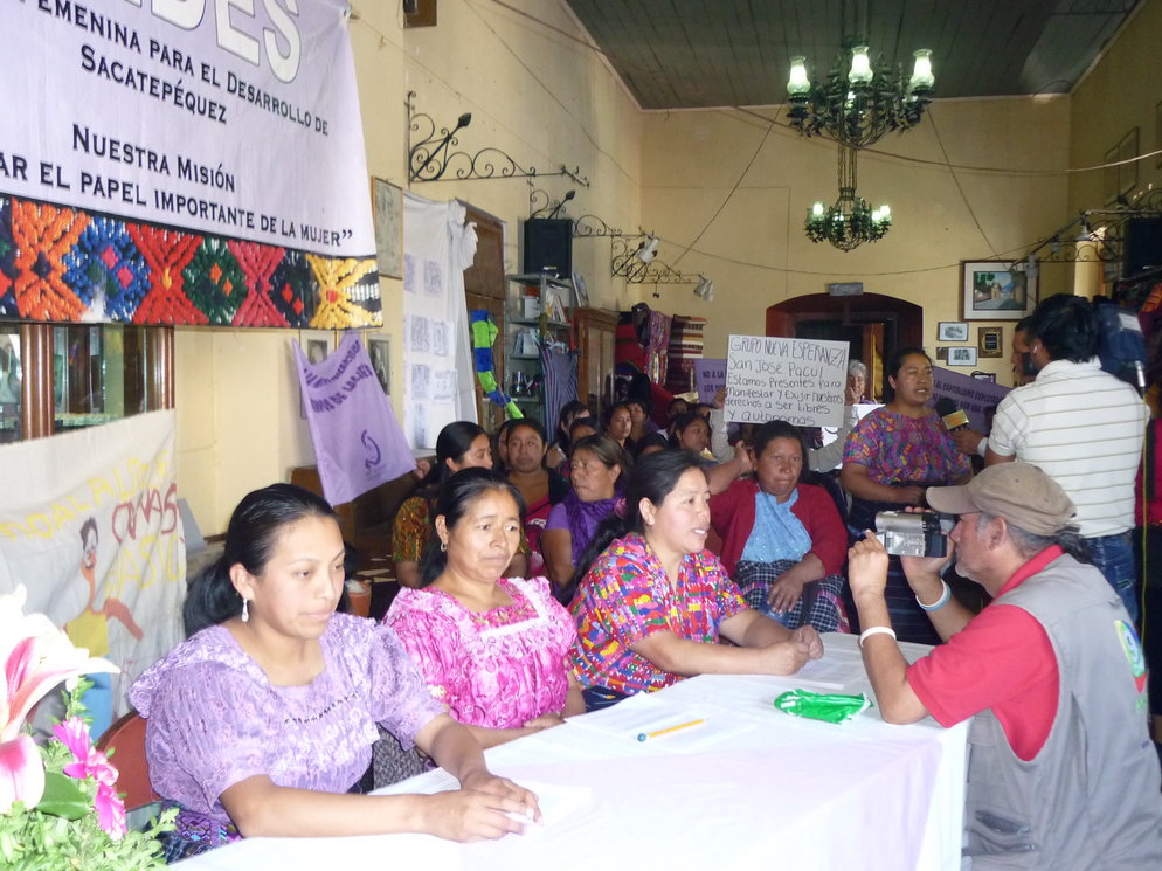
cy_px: 430
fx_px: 1141
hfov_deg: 54.0
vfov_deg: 41.8
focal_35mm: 34
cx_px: 580
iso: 320
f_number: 2.8
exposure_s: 1/30
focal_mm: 5.5
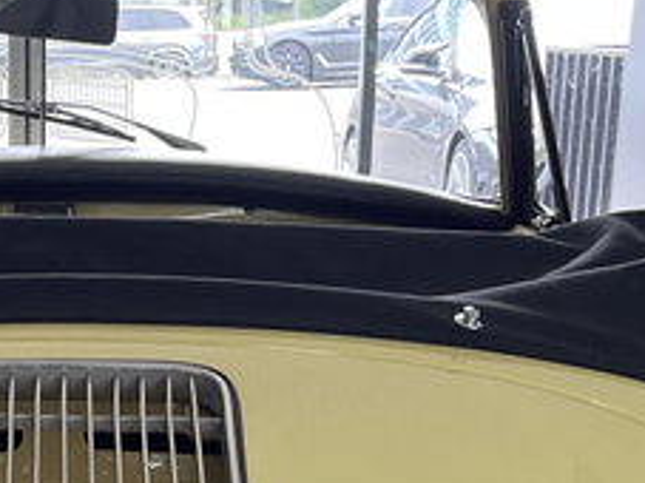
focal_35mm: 113
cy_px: 932
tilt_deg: -24.2
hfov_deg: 17.2
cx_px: 65
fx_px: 2104
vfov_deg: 11.8
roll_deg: +0.4
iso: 100
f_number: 1.6
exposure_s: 1/121
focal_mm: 5.1
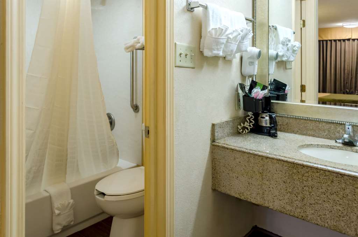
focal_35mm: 27
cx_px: 179
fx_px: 268
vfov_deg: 47.7
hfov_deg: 67.5
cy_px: 118
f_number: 3.5
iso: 400
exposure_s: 1/160
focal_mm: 18
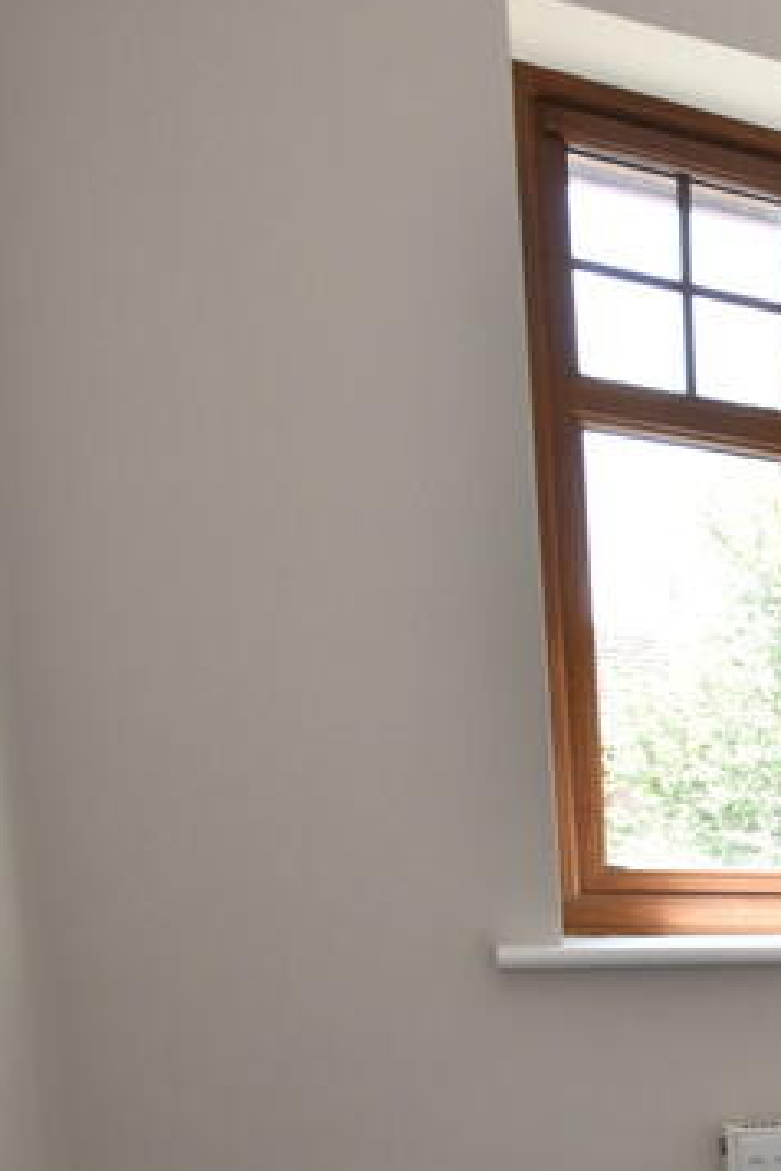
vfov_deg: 41.4
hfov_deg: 21.1
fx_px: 1399
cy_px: 1078
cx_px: 1404
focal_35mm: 43
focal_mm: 10
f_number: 5
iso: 720
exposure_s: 1/200
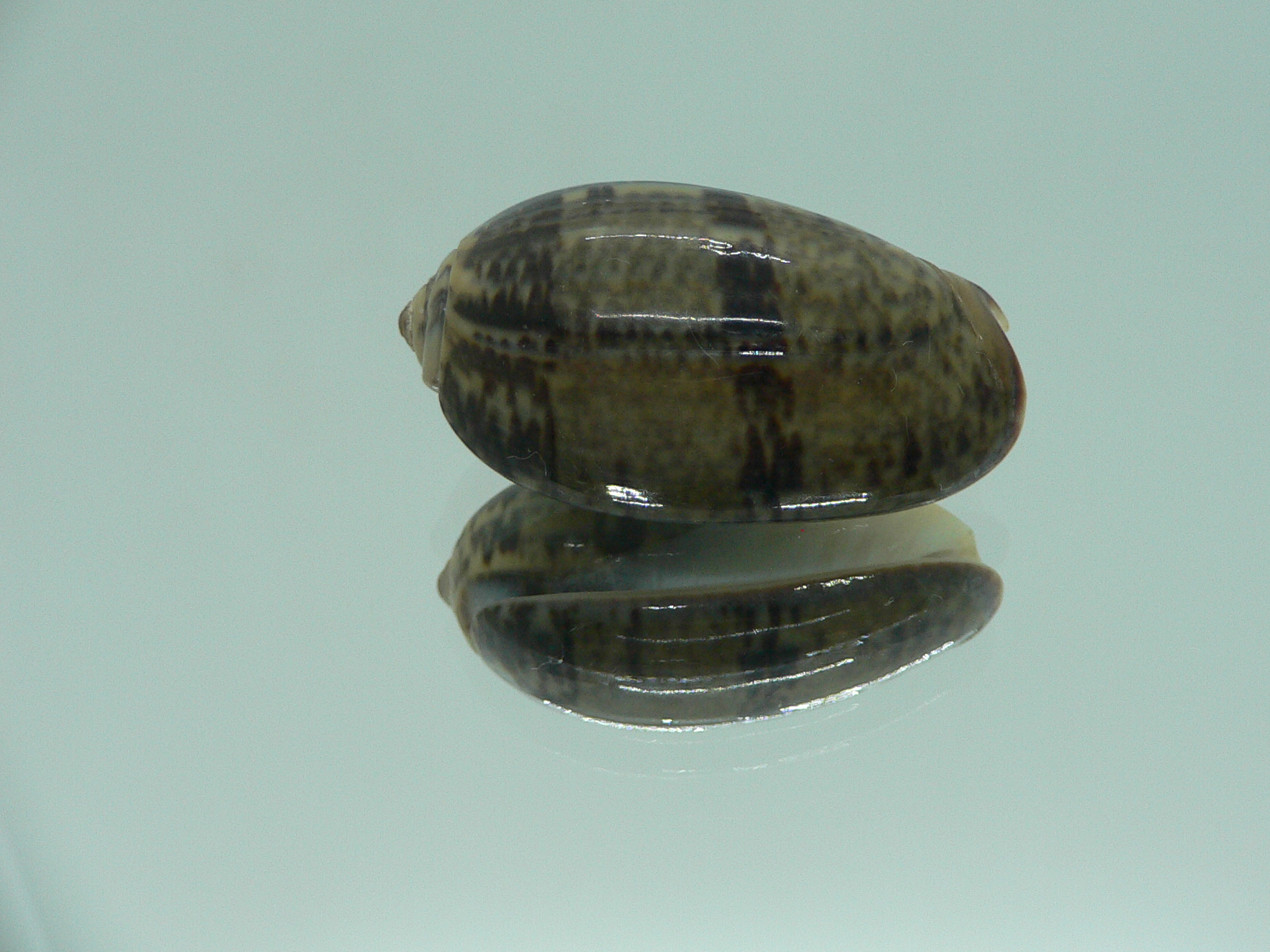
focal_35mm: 40
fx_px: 1468
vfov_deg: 35.9
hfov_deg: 46.7
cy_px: 423
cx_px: 721
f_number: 2.8
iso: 100
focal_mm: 4.6
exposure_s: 1/60
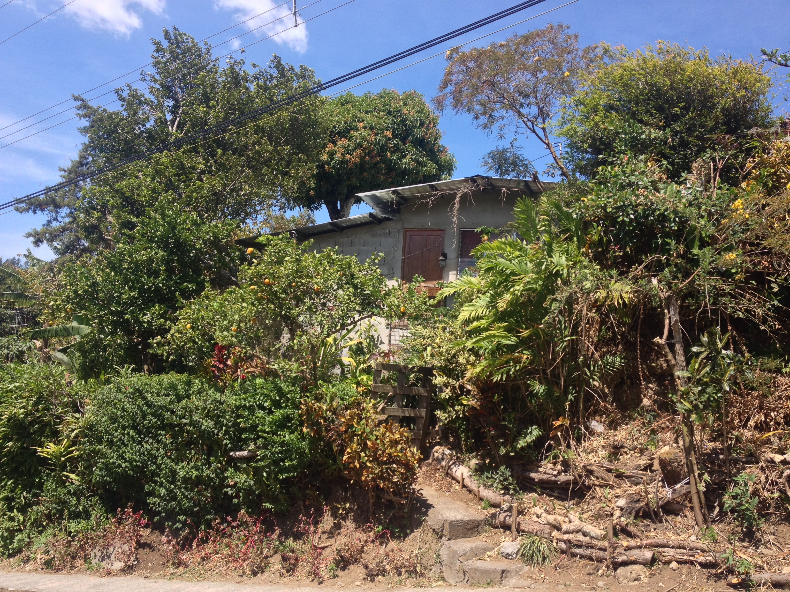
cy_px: 296
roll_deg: -2.7
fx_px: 799
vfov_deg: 40.7
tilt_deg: +3.5
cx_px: 395
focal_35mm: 35
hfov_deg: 52.6
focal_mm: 4.28
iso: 50
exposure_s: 1/778
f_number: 2.4
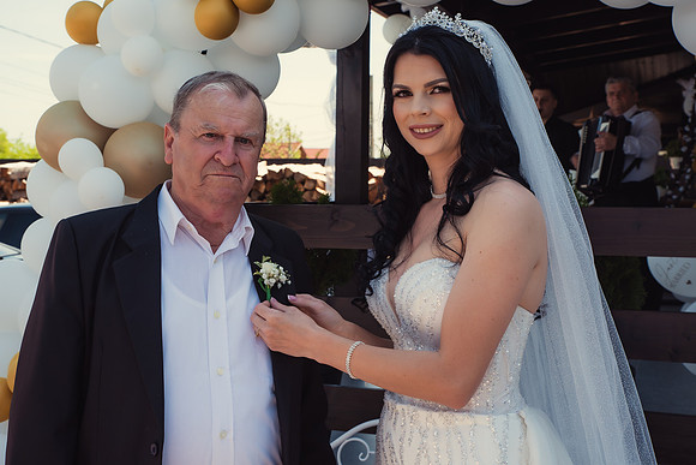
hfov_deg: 37.5
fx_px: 1024
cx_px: 312
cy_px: 208
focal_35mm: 53
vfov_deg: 25.5
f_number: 8
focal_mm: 48
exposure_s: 1/250
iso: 200
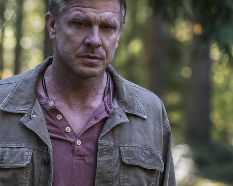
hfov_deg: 6.9
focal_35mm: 280
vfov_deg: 5.5
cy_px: 78
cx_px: 37
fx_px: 1930
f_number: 4
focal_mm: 115
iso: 1250
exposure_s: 1/250
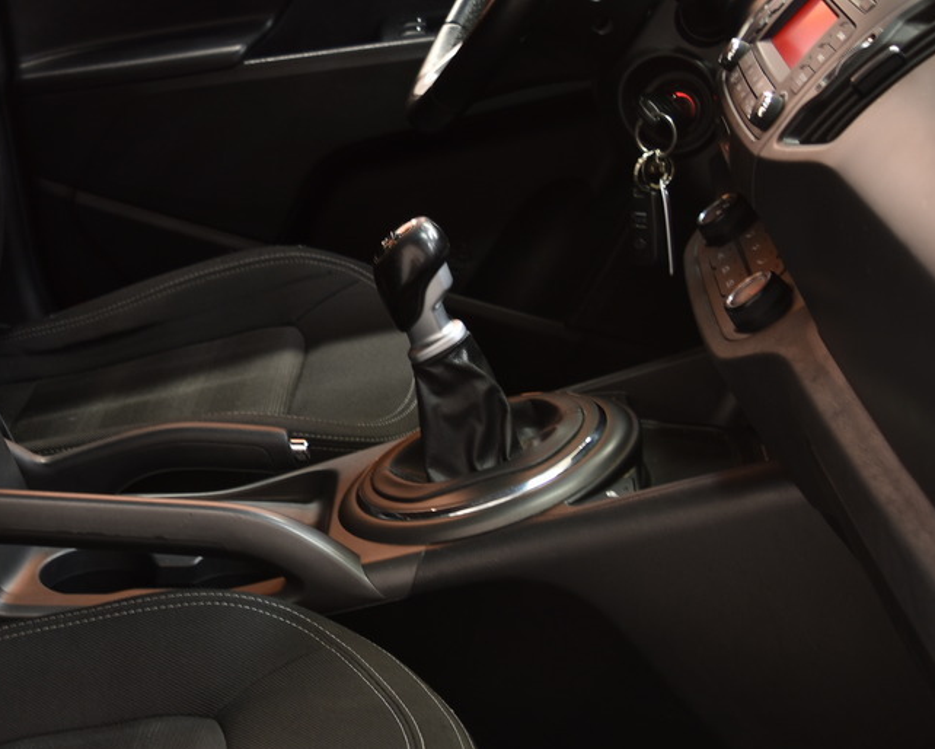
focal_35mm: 71
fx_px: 1965
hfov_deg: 25.8
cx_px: 68
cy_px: 402
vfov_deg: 21.6
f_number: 3.8
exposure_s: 1/5
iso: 100
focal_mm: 20
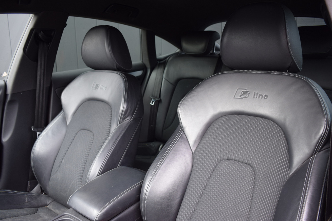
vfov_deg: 41.7
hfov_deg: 59.5
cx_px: 166
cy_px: 110
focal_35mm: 32
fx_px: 290
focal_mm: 21
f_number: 4.5
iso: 400
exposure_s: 1/80
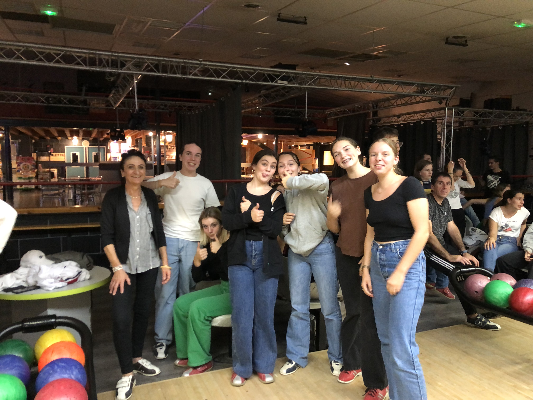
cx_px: 266
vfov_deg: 49.7
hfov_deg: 63.4
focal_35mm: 28
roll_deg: +0.2
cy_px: 200
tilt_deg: -6.0
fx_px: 431
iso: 500
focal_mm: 4
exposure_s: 1/25
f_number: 1.8
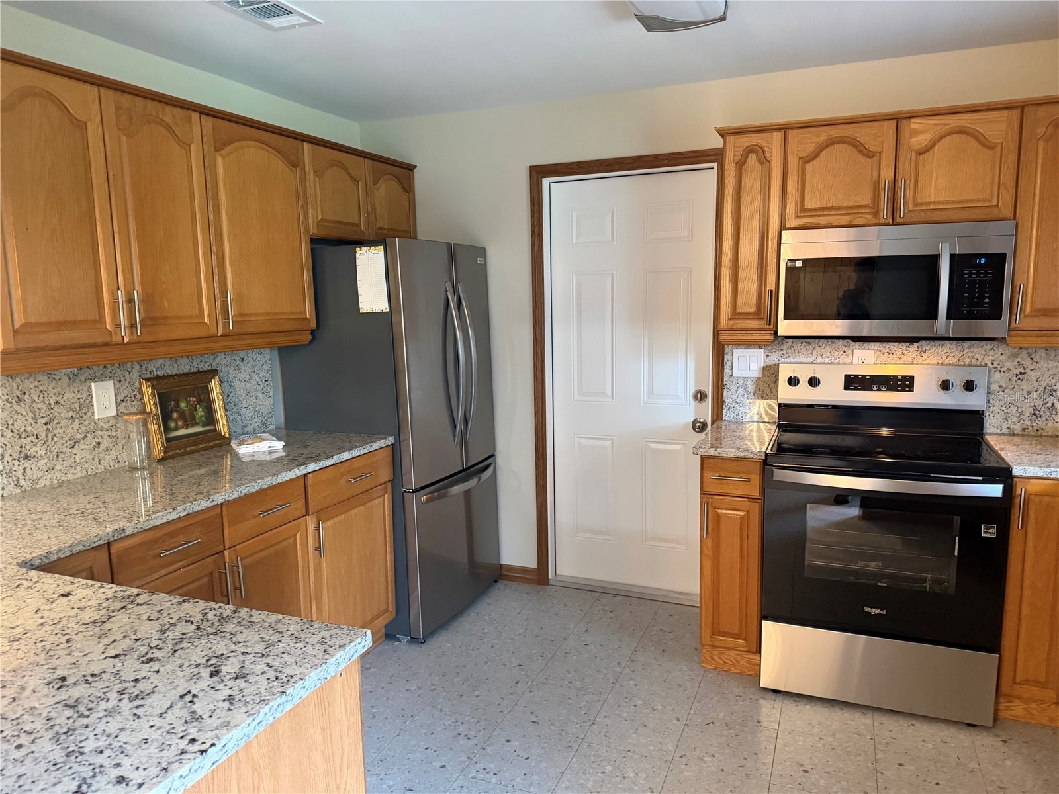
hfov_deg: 71.6
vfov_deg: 56.8
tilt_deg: -7.5
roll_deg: +1.3
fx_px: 734
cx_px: 530
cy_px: 397
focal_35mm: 24
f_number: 1.78
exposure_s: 1/60
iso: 800
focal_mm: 6.76
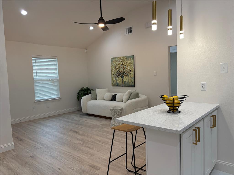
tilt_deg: -4.4
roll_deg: +2.8
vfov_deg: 53.1
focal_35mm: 26
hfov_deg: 67.3
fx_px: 176
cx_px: 117
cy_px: 88
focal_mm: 5.96
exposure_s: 1/191
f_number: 1.6
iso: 125
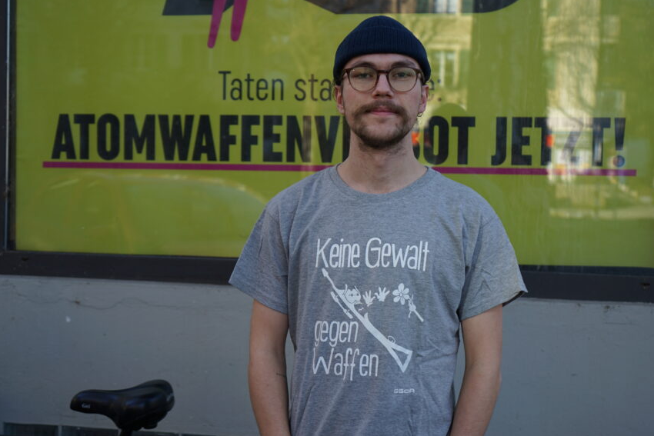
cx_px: 367
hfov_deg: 37.5
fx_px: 963
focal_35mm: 53
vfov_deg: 25.5
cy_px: 209
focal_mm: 44
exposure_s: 1/160
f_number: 4.5
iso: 100
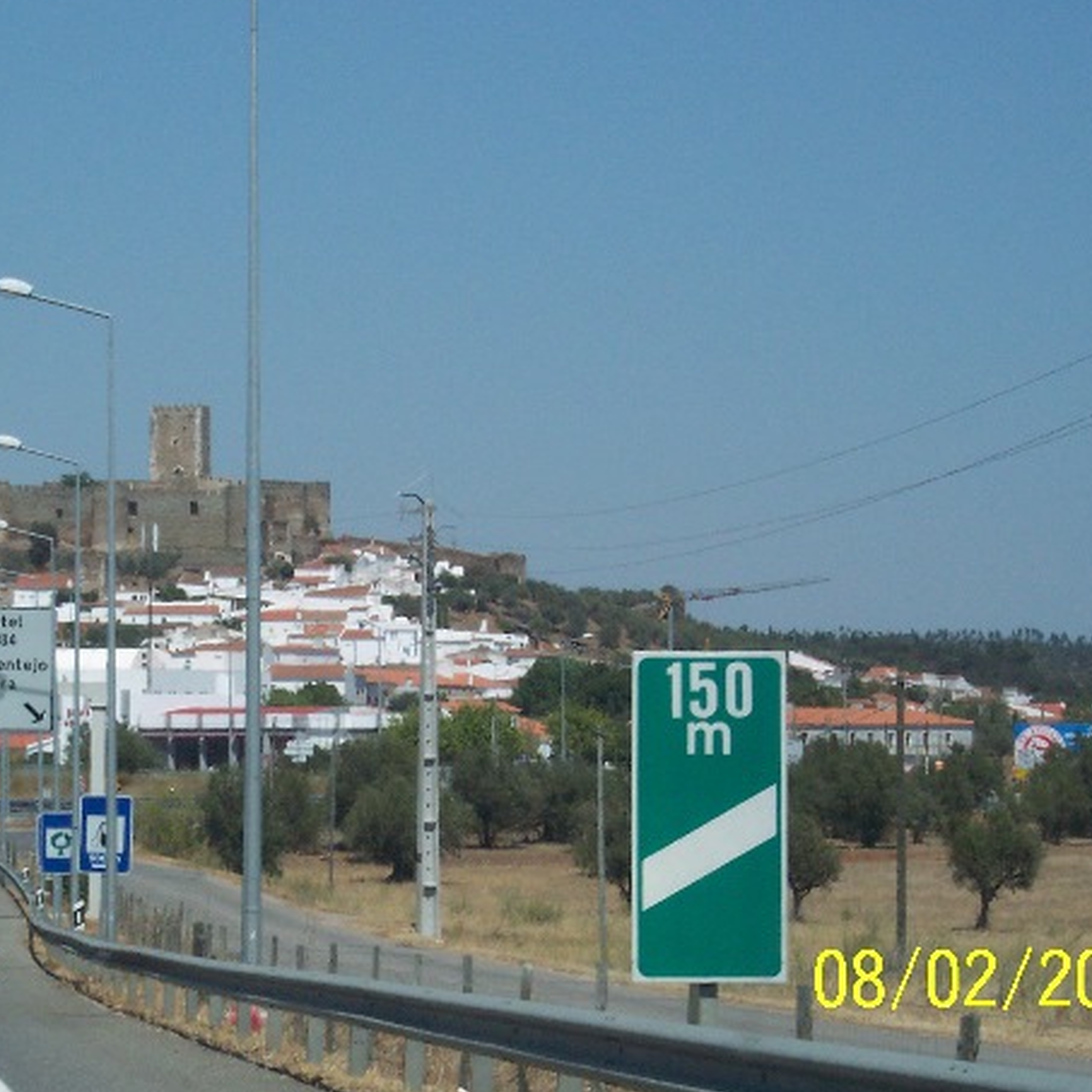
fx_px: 6353
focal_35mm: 178
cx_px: 318
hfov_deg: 9.8
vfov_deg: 9.8
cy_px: 436
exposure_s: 1/350
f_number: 8
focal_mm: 24
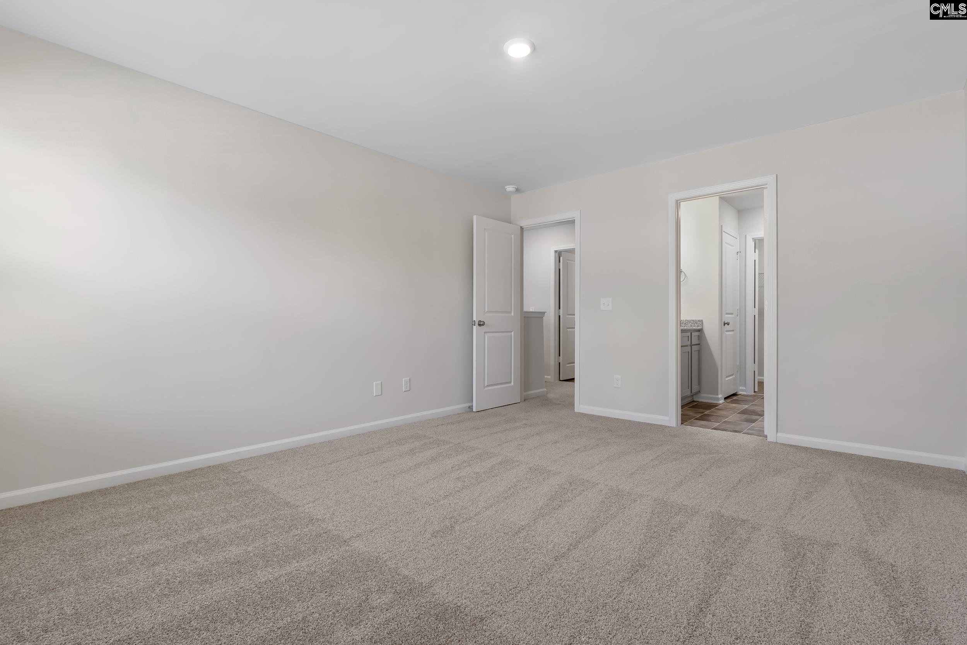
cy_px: 322
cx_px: 484
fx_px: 443
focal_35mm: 16
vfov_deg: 72.0
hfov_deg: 95.0
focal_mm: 11
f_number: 6.3
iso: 200
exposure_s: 1/8
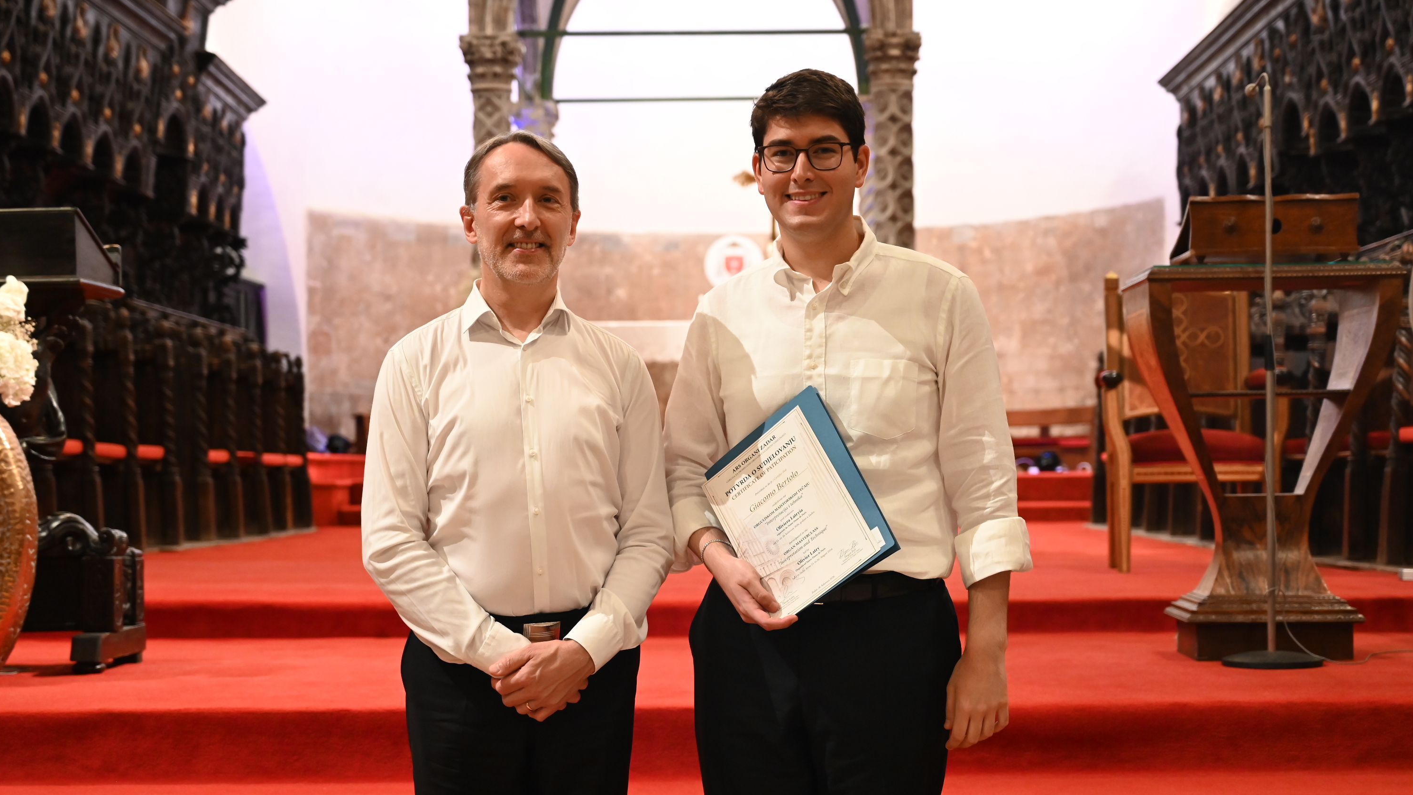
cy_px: 453
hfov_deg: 37.8
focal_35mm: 55
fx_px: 2061
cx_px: 711
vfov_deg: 21.8
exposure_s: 1/60
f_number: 4
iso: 3200
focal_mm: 52
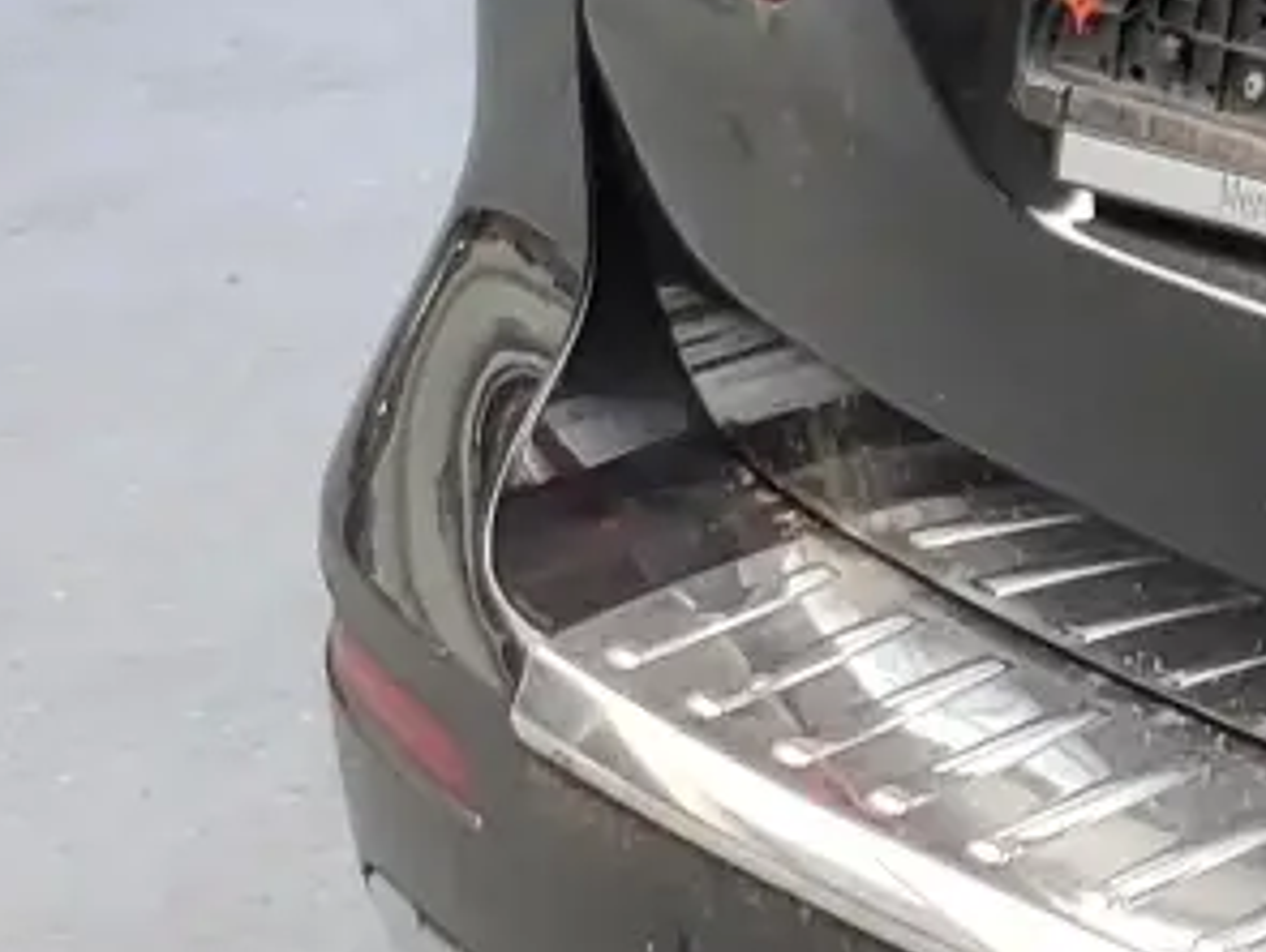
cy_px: 189
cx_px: 3931
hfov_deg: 9.1
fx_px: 6188
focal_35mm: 169
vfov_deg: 8.8
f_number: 1.8
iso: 100
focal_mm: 5.4
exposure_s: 1/100
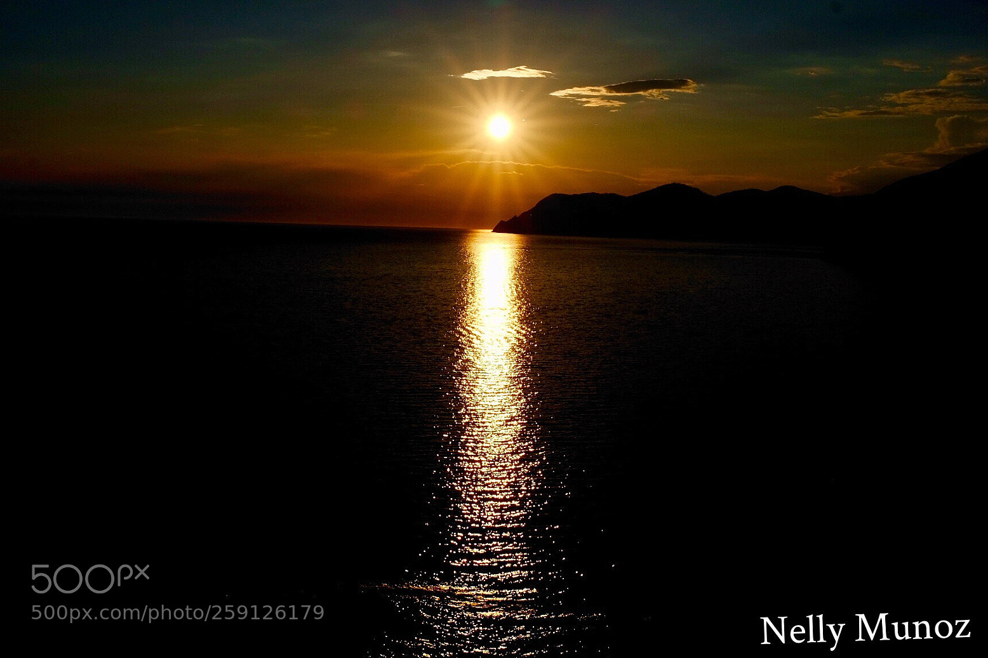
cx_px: 500
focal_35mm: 36
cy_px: 324
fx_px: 988
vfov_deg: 36.9
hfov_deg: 53.1
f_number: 16
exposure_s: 1/1500
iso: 200
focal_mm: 23.4
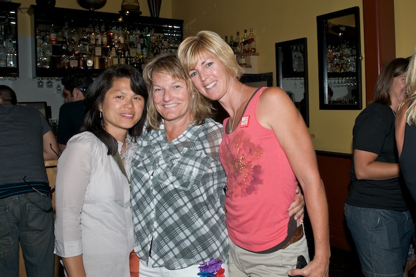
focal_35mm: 27
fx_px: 312
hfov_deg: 67.4
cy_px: 138
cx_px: 208
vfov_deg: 47.9
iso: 200
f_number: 9
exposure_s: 1/60
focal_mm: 18
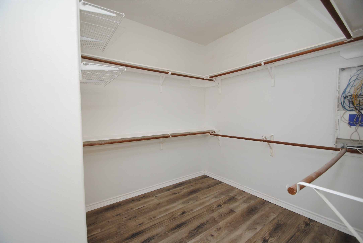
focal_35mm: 15
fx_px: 151
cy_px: 122
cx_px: 182
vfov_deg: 77.5
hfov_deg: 100.3
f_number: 4
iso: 200
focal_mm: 10
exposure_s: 1/60
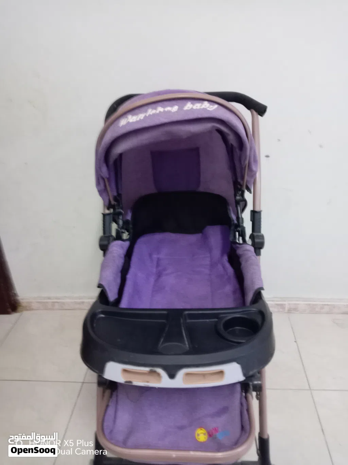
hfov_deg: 51.3
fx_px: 362
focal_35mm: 27
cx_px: 174
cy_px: 232
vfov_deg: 65.3
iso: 3450
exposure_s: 1/16.7
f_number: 1.8
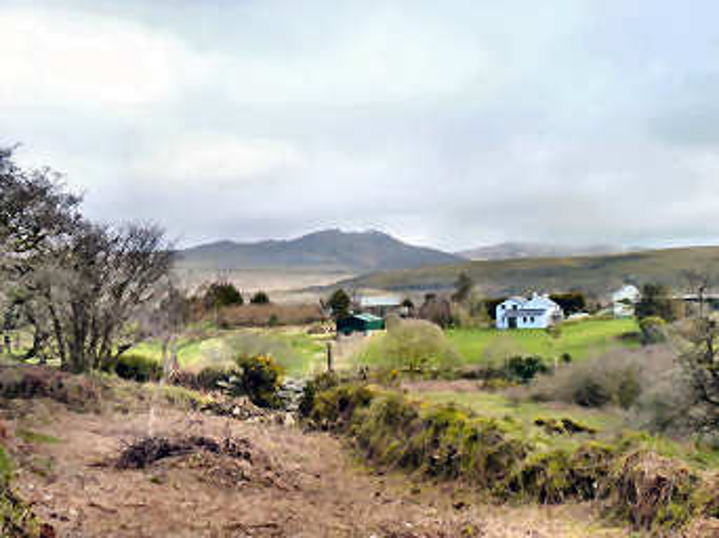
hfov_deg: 29.8
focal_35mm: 65
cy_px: 269
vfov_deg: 22.6
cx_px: 360
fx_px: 1349
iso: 125
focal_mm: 11.5
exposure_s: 1/250
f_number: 5
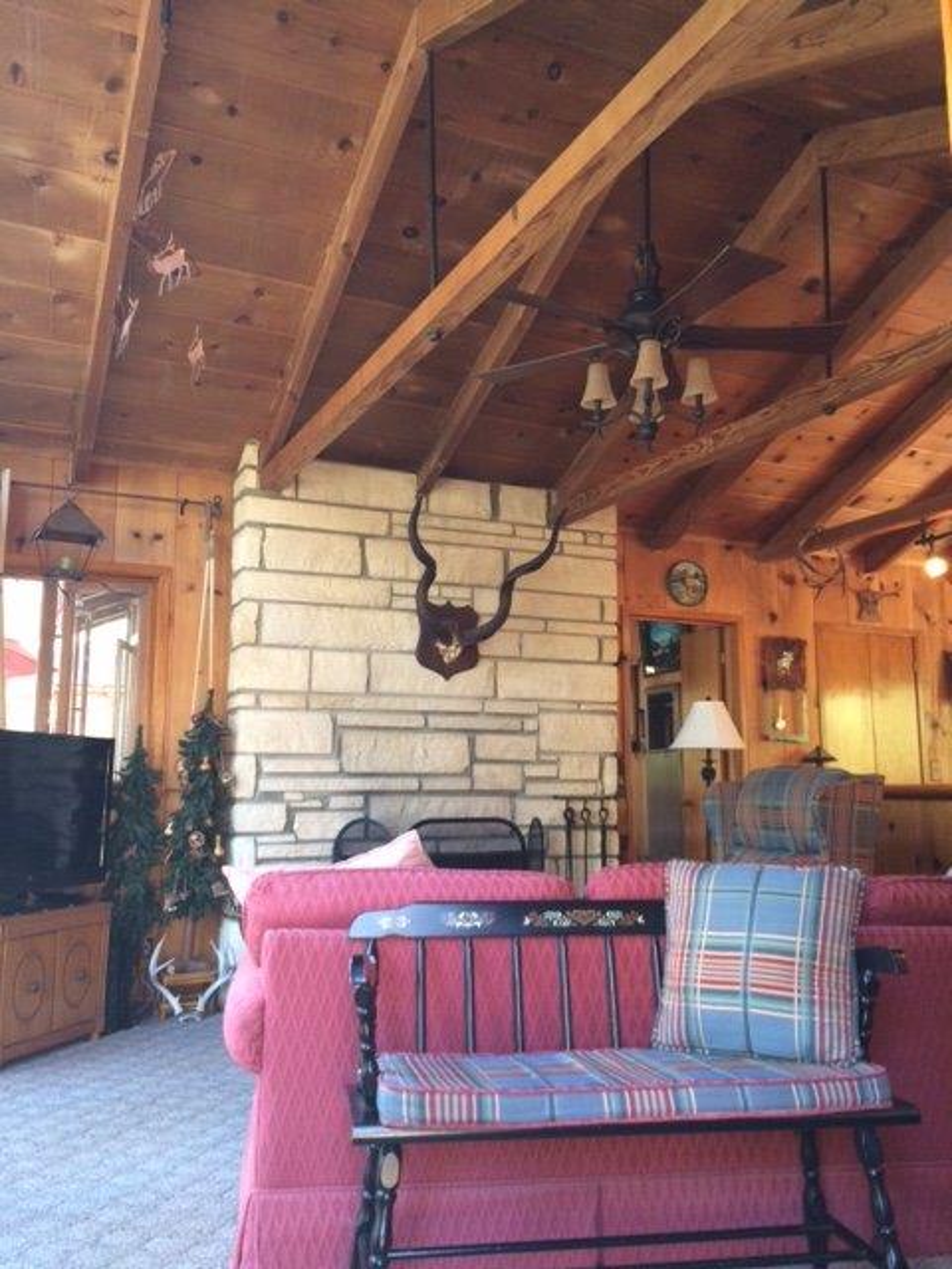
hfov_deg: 48.2
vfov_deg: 61.7
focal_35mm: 29
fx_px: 1063
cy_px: 634
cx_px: 476
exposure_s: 1/30
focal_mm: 4.15
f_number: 2.2
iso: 125
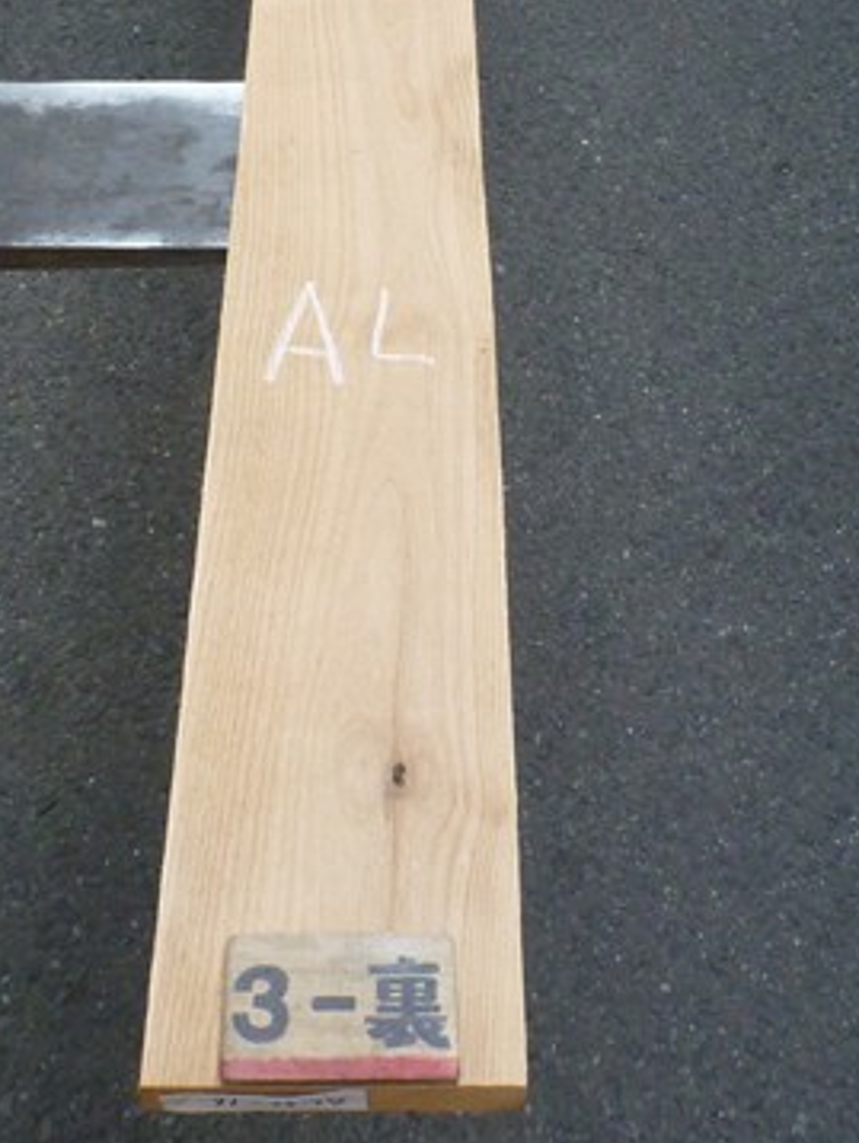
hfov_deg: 29.1
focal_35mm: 50
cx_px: 370
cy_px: 201
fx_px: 1652
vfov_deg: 36.6
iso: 400
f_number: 3.3
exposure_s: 1/320
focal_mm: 4.9
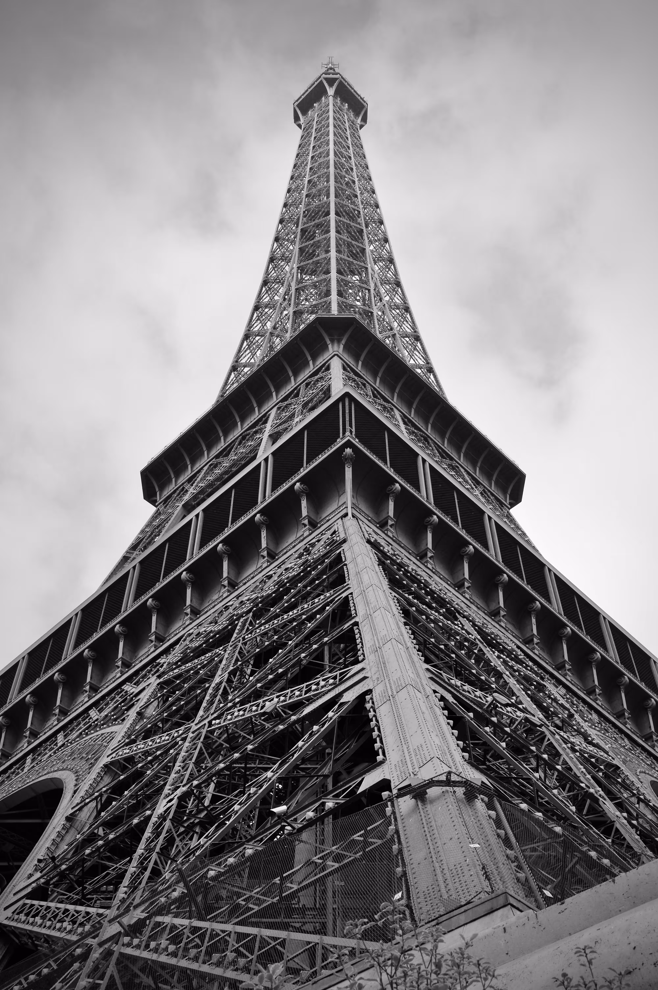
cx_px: 329
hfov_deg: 36.8
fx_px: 989
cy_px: 495
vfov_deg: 53.2
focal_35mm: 36
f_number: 11
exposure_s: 1/400
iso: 400
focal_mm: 24
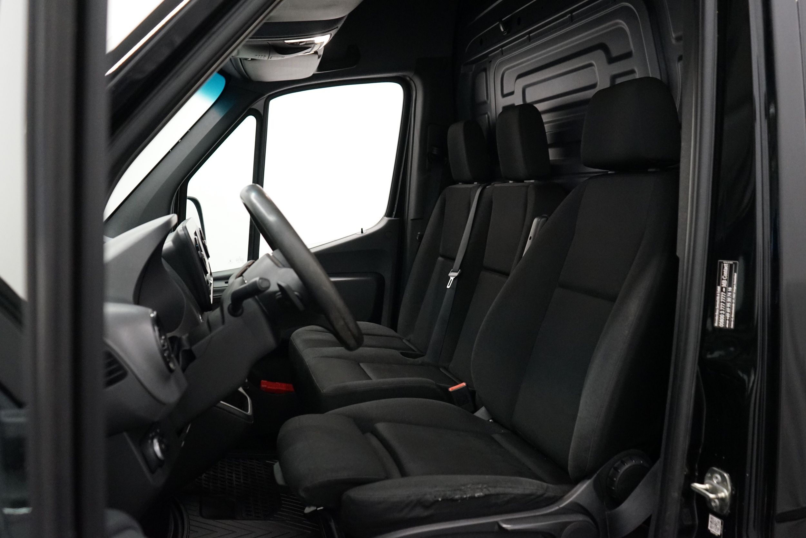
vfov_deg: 45.0
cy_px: 269
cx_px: 403
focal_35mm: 29
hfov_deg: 63.7
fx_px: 649
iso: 4000
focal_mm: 29
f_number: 4
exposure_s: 1/160
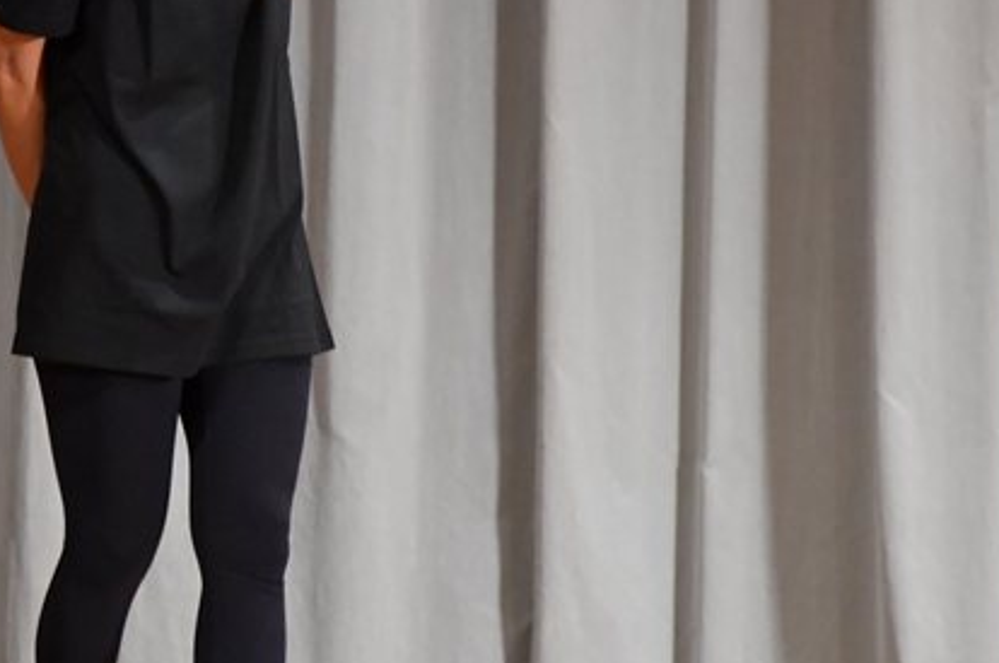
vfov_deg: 1.6
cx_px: 110
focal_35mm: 843
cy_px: 68
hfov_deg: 2.4
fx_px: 23365
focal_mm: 300
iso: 6400
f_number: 5.6
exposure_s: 1/400
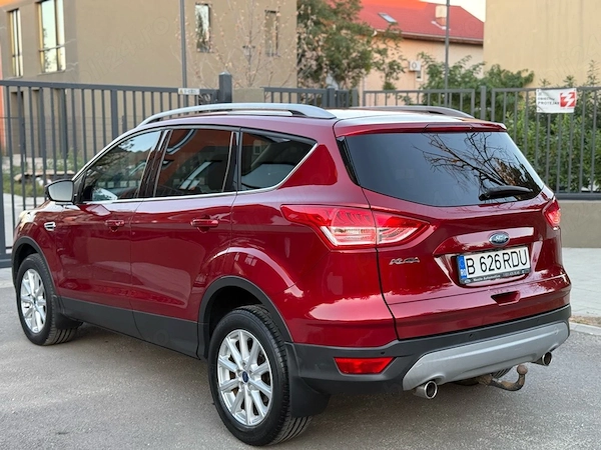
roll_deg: +0.2
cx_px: 300
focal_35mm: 48
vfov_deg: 30.3
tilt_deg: -6.0
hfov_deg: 39.7
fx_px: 833
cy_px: 225
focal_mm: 6.76
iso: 100
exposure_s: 1/71
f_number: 1.78
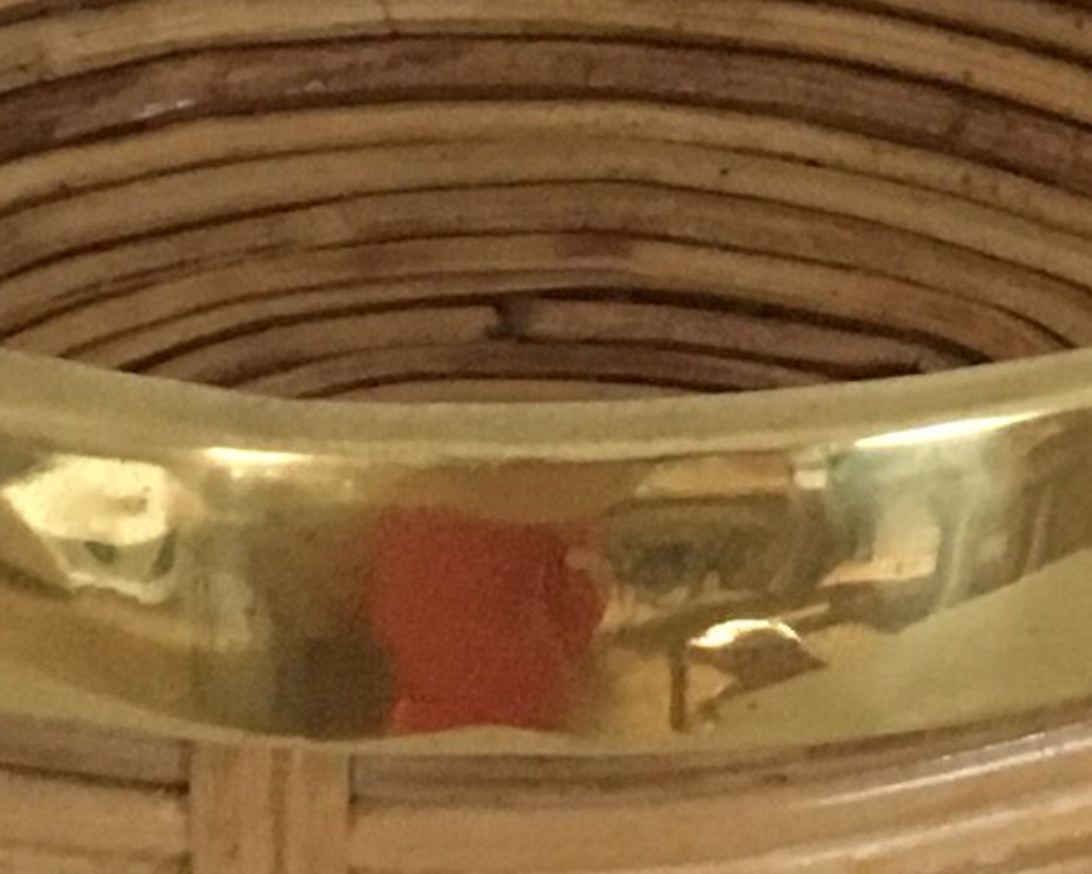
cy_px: -407
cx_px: 1296
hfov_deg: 10.2
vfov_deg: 8.1
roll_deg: +2.2
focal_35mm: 187
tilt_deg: -17.3
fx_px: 6044
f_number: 2.2
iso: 200
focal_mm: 4.15
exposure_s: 1/24
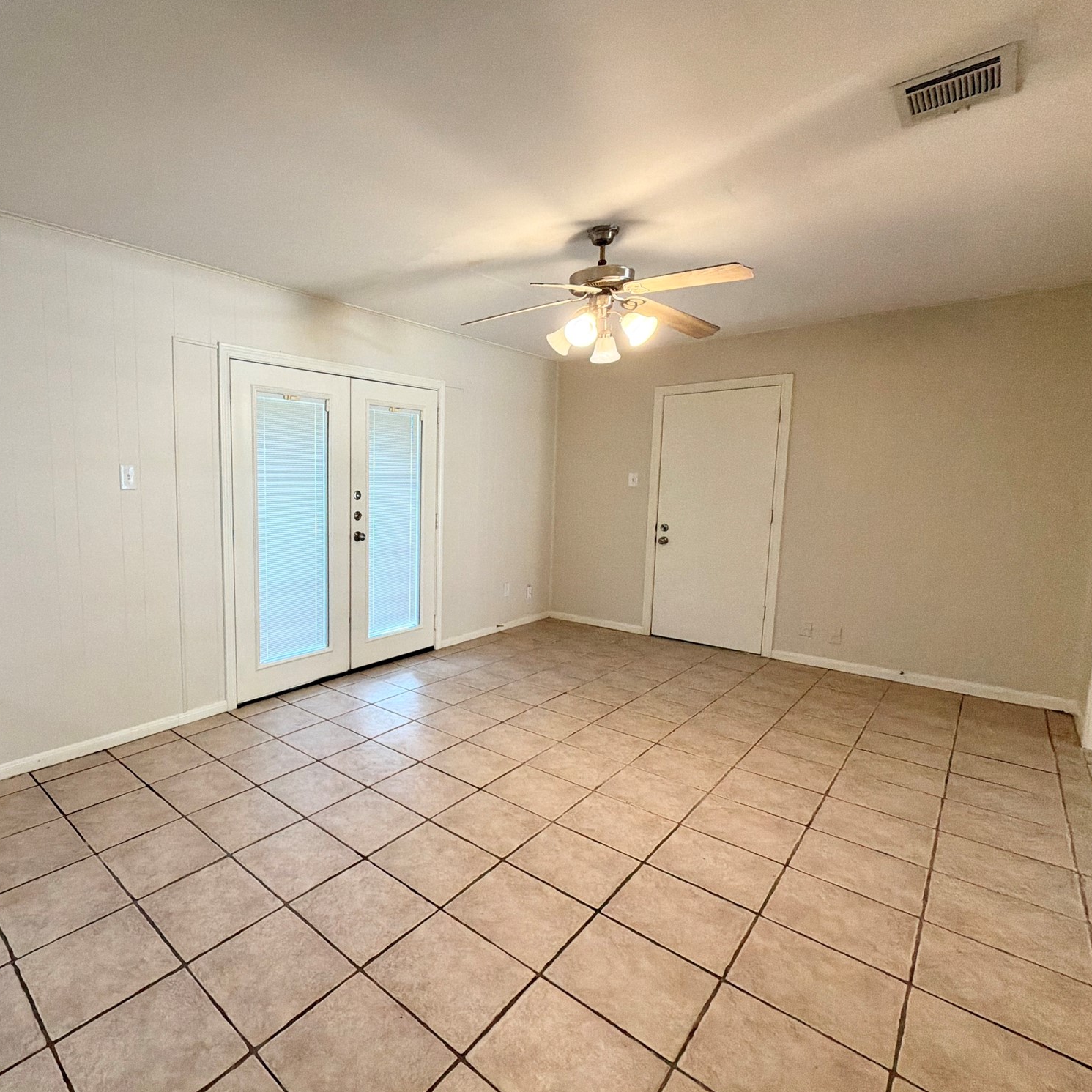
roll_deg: +0.3
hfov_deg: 81.2
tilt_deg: -7.0
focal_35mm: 17
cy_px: 545
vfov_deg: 84.0
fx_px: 607
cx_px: 365
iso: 250
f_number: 2.2
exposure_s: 1/60
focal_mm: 2.22
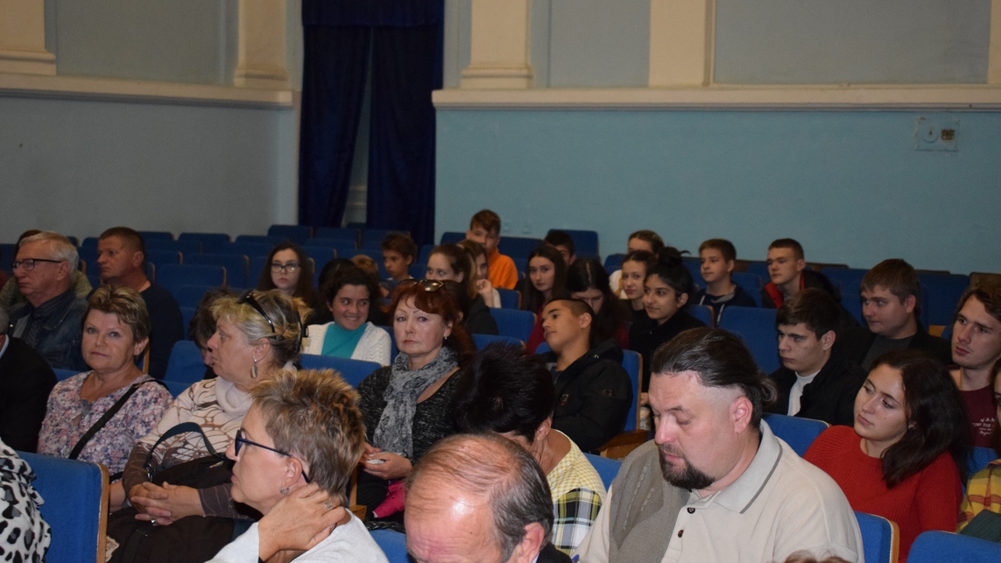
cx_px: 503
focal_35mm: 57
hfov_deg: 36.6
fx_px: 1513
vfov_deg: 21.1
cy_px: 279
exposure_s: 1/60
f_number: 4.8
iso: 3200
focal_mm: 36
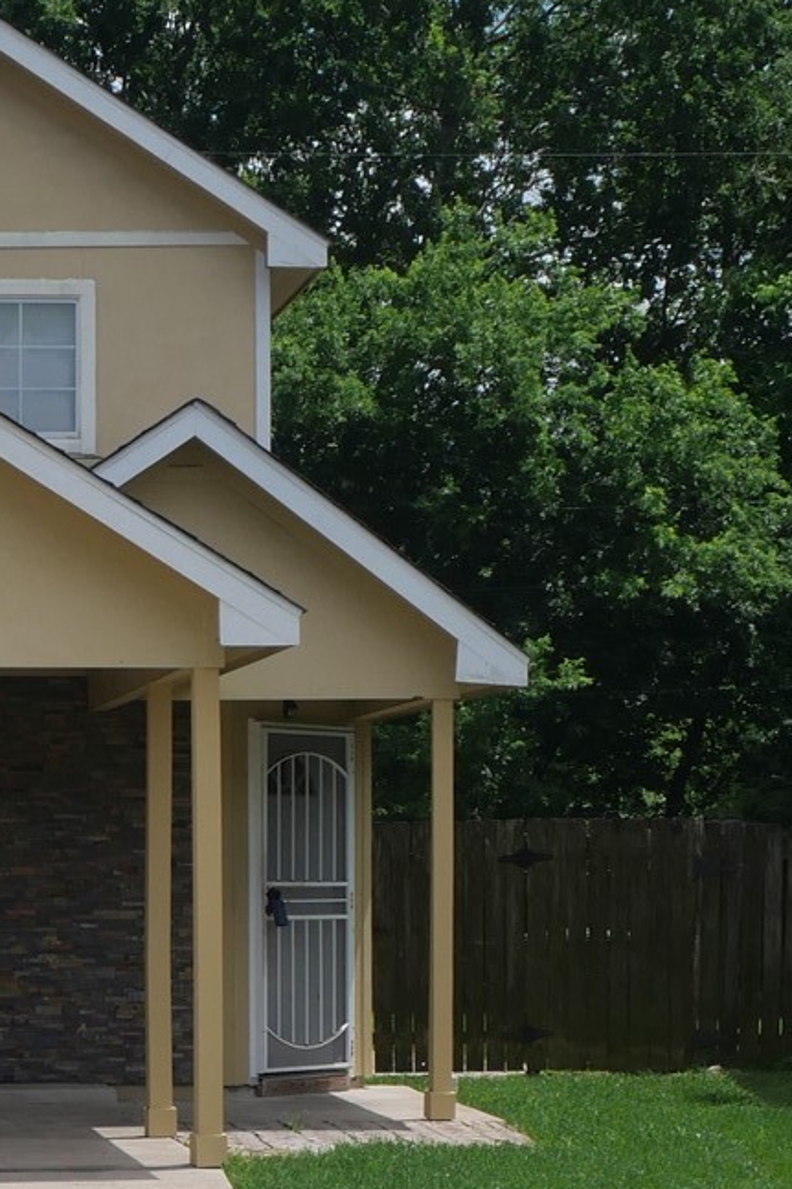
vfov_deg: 18.0
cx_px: -134
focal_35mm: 112
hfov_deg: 12.0
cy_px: 1038
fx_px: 3698
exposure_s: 1/500
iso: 200
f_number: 10
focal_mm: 17
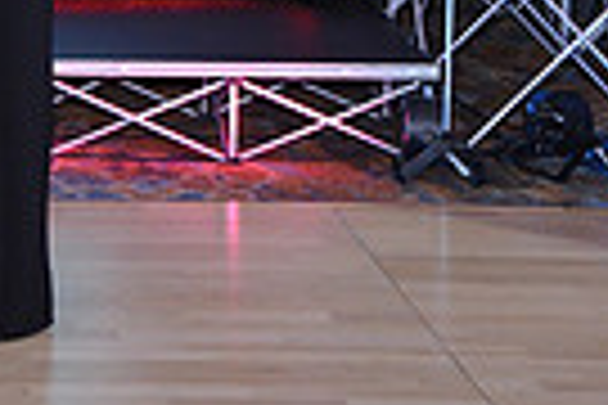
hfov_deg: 12.1
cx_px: -257
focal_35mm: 163
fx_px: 2753
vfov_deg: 8.1
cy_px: -335
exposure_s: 1/250
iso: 2000
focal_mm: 38
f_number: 5
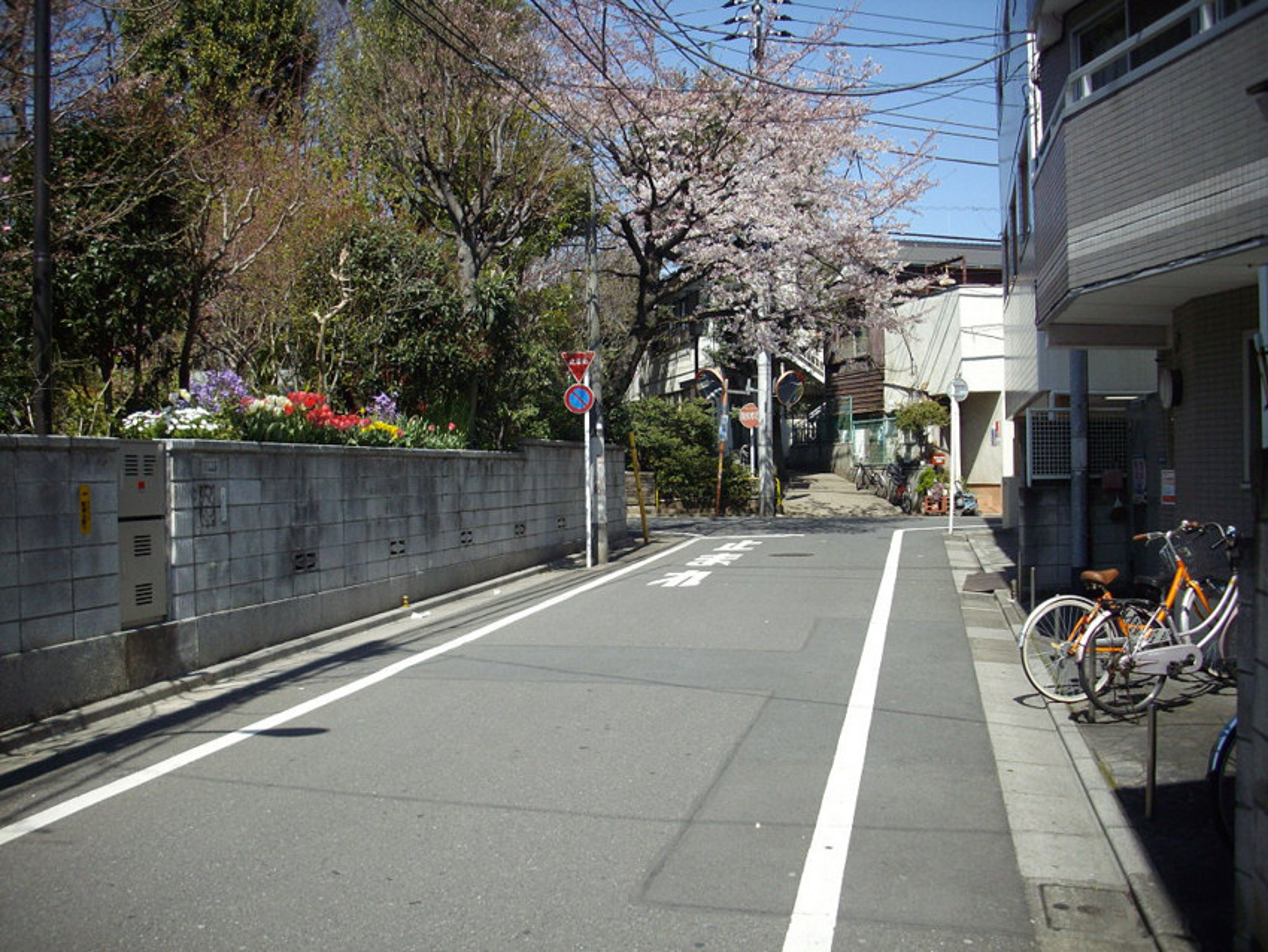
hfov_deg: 50.1
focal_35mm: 37
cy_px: 476
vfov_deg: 38.7
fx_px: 1356
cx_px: 634
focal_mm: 6.2
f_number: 5.6
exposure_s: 1/250
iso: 80
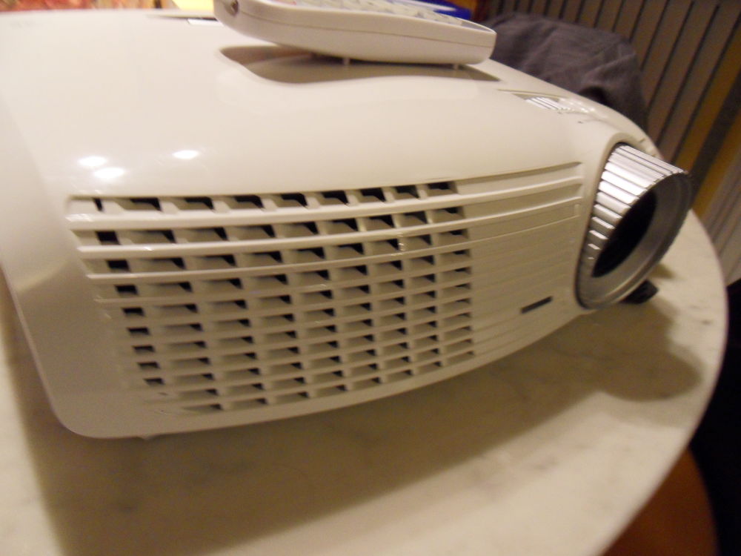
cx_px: 370
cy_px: 278
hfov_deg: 71.6
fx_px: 514
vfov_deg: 56.8
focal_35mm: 24
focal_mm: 4.2
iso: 400
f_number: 3.3
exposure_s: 1/20
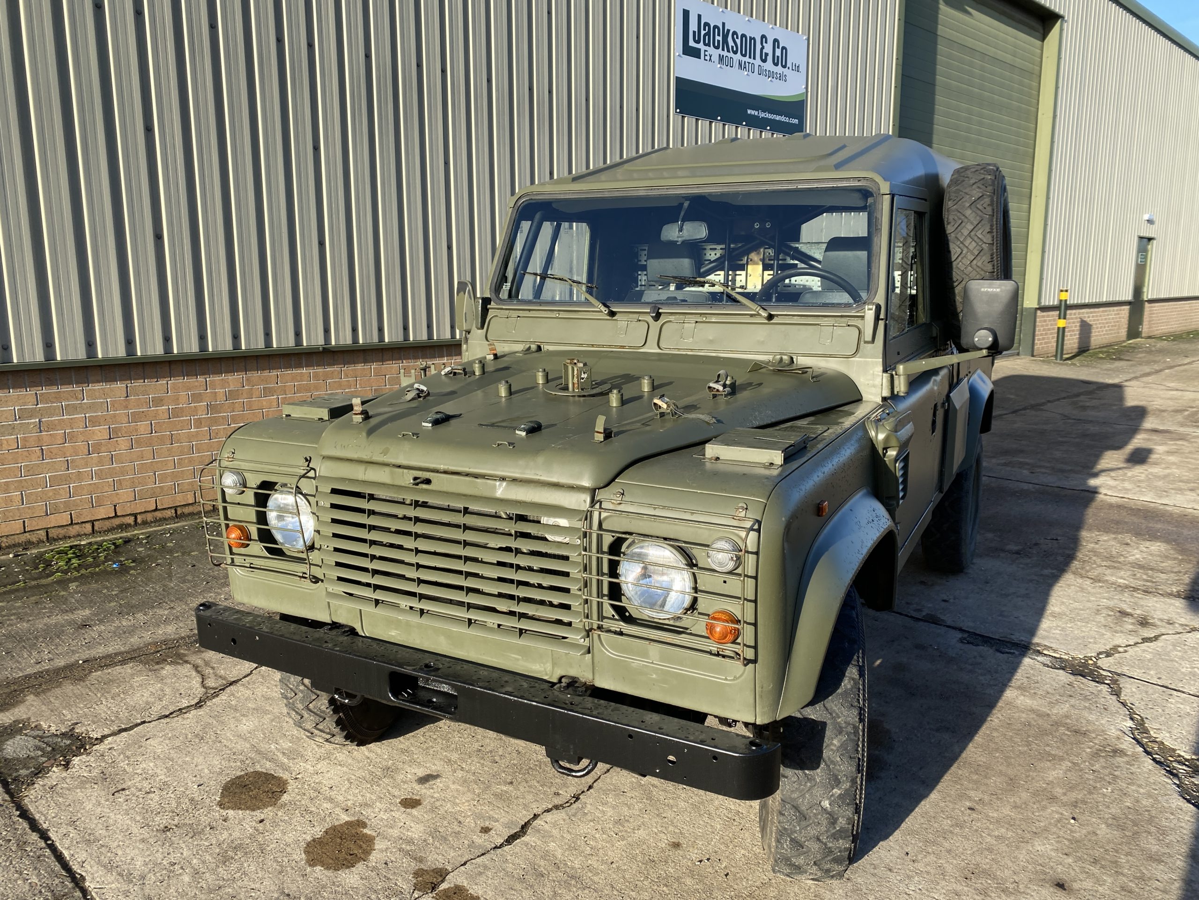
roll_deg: +0.8
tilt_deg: -8.1
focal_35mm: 26
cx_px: 600
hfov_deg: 67.3
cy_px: 450
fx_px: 901
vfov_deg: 53.1
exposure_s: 1/1232
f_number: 1.8
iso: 32
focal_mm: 4.25
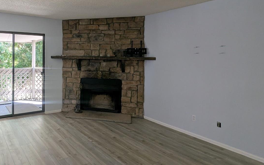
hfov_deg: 70.0
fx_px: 180
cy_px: 58
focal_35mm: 25
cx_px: 83
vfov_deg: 48.6
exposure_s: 1/51
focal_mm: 2.35
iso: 101
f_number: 2.2
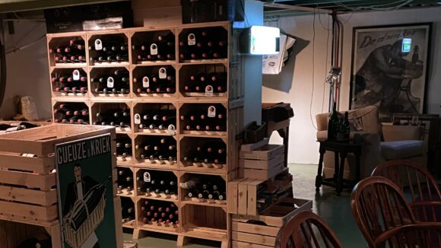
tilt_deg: -14.2
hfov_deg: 40.6
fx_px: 585
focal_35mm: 50
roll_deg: +1.3
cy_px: 203
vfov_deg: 23.5
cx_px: 134
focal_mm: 4.25
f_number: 1.8
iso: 800
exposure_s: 1/25
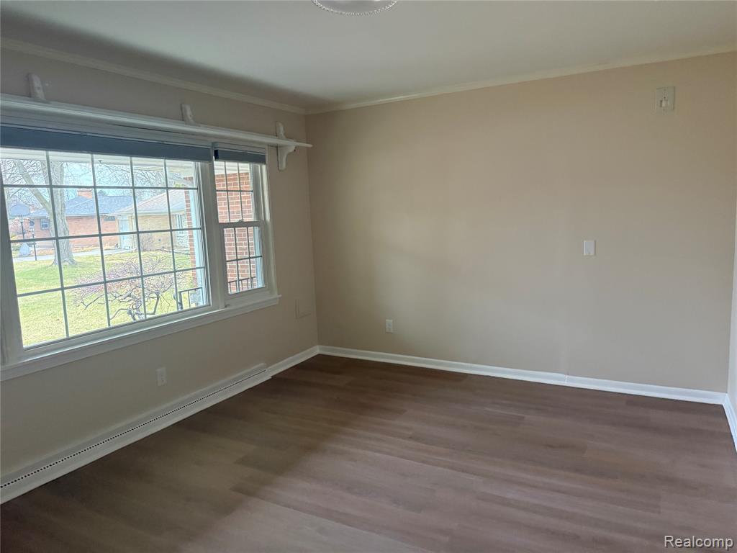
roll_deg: +2.6
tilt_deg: -6.8
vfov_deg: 56.8
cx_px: 368
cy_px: 276
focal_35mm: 24
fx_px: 511
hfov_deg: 71.6
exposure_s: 1/60
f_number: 1.78
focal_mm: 6.76
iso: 500
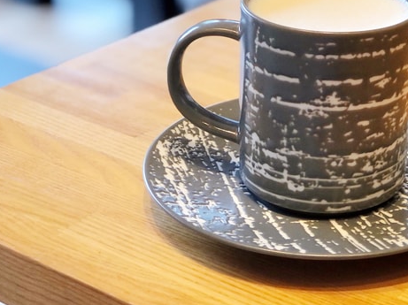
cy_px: 63
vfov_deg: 14.8
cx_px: 348
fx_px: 1166
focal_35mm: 99
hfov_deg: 19.6
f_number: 2.8
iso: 64
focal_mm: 6.6
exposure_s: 1/30
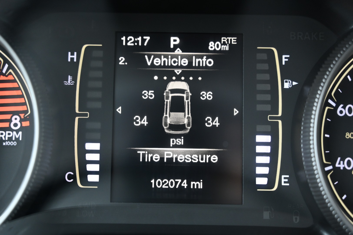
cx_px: 176
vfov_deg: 25.9
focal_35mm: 52
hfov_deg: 38.2
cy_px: 118
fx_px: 509
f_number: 4
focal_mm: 52
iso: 1600
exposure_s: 1/125
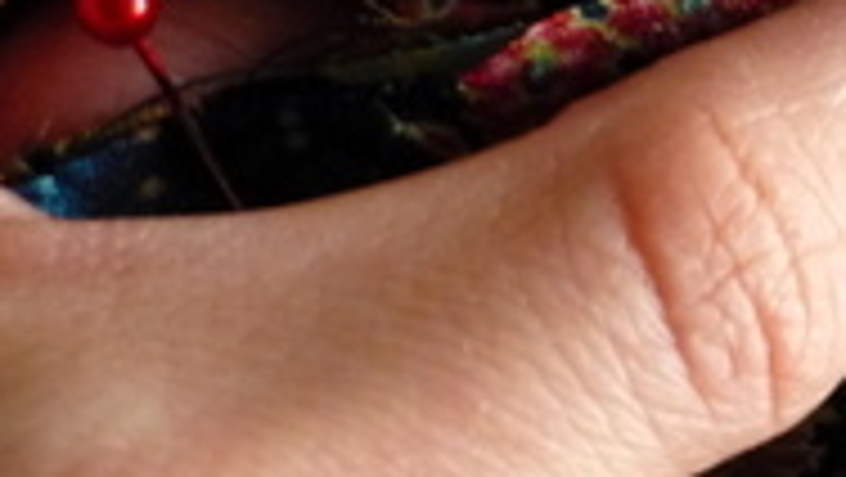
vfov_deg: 10.5
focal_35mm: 115
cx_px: 914
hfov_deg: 18.0
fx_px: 2581
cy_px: 130
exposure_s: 1/30
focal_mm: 5.5
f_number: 2.8
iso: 320
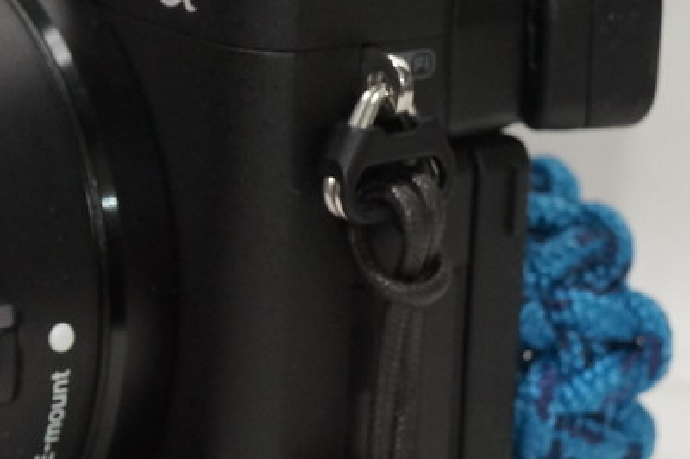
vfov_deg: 7.1
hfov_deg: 10.4
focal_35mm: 192
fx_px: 3677
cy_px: 310
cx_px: -352
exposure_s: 1/60
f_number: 5.6
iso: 800
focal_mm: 32
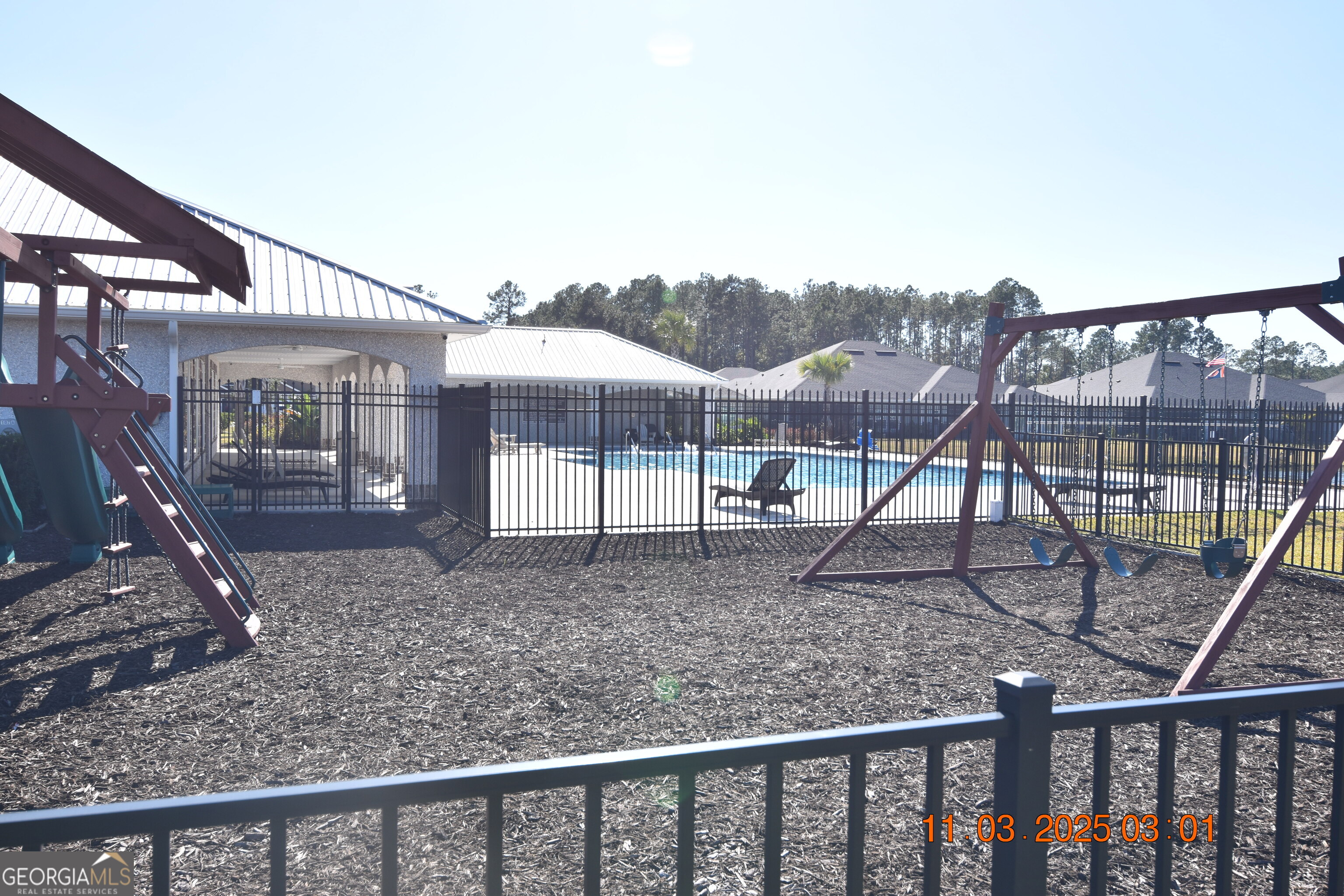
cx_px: 672
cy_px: 448
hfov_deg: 61.9
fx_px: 1120
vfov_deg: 43.6
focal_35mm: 30
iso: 110
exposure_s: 1/250
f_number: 8
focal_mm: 20
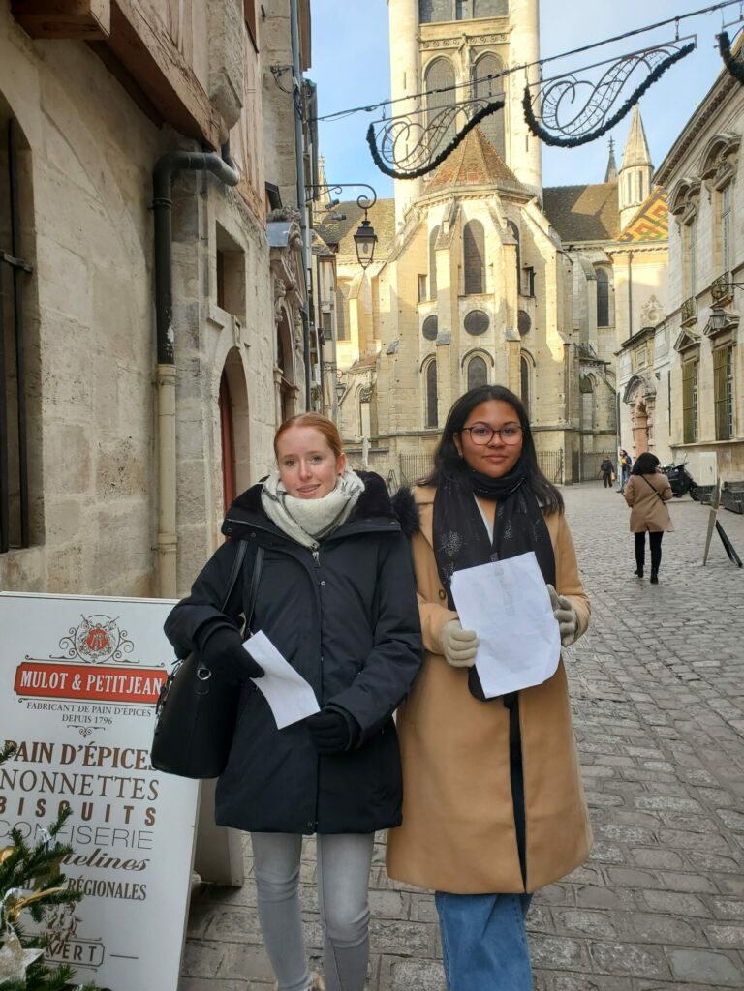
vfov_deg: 67.3
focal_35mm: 26
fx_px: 745
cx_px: 372
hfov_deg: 53.1
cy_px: 496
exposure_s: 1/166
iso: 50
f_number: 2.4
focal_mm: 4.3
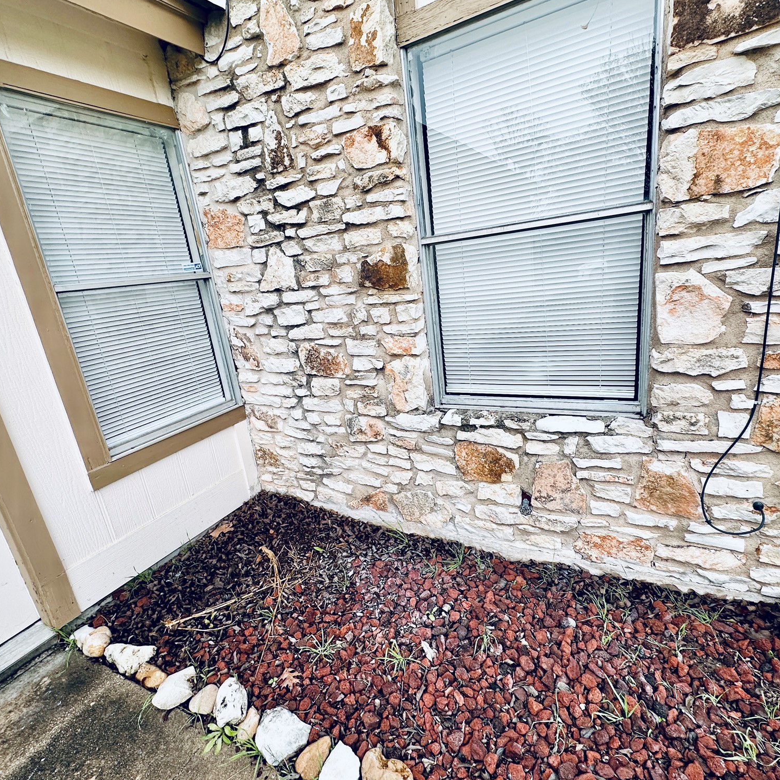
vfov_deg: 84.0
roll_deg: +7.8
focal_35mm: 17
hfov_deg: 84.0
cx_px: 396
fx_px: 433
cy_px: 390
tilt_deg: -15.1
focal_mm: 2.22
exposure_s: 1/324
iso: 40
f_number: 2.2
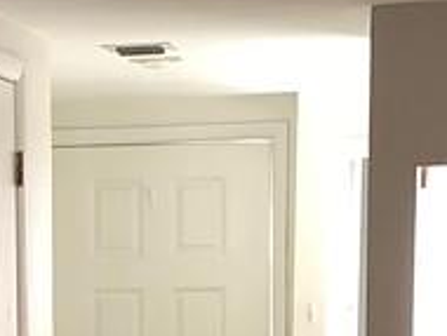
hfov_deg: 11.7
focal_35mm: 167
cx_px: -19
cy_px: 529
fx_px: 2159
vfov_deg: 8.7
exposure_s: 1/60
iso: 125
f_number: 2.4
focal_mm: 3.3
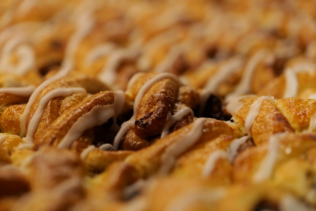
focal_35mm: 105
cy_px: 106
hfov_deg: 19.5
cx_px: 158
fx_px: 922
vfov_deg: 13.0
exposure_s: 1/125
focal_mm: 105
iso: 320
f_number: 4
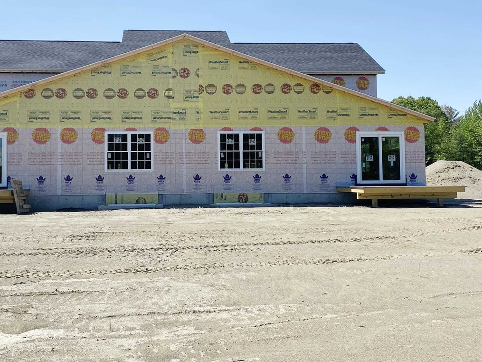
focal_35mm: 41
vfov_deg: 35.1
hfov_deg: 45.6
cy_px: 154
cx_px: 203
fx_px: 571
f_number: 1.8
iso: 32
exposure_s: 1/3401
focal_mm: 4.25
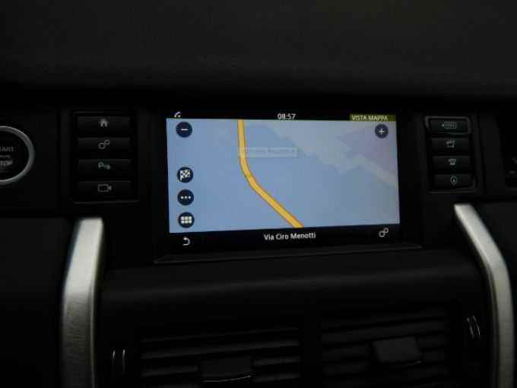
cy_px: 194
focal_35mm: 24
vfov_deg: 56.8
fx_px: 358
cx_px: 258
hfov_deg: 71.6
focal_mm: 4.3
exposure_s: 1/60
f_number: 2.8
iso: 125
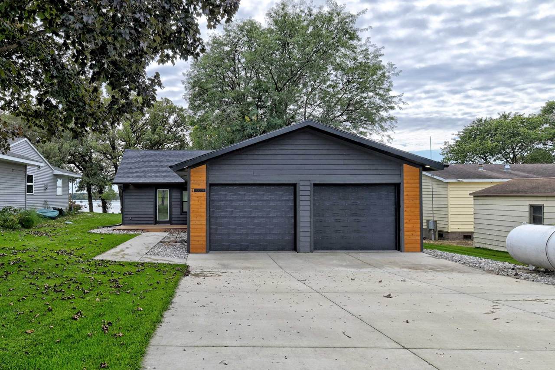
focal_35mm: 20
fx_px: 308
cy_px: 185
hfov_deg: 84.0
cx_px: 278
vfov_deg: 61.9
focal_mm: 20
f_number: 8
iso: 100
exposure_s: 1/200
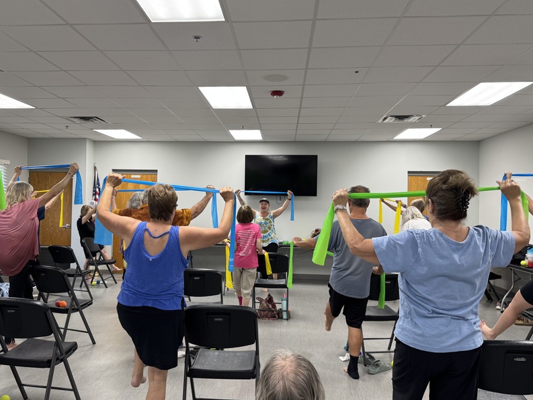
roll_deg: -1.0
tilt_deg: +0.9
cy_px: 192
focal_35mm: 31
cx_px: 239
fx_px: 477
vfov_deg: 45.4
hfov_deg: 58.2
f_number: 1.78
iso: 125
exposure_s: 1/60
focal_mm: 6.76
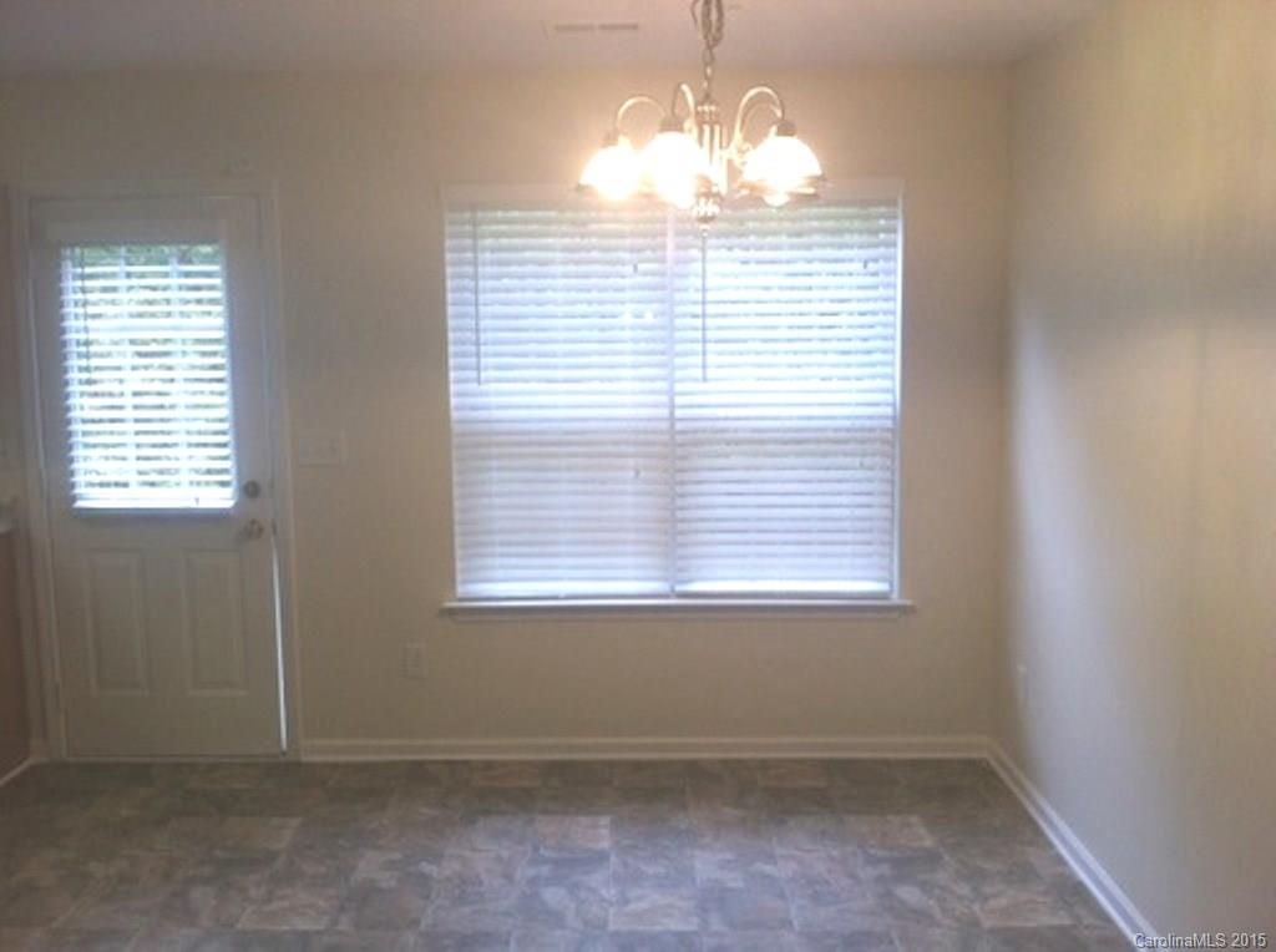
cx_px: 638
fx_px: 1288
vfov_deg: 40.6
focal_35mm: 35
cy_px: 476
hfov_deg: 52.7
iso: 80
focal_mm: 3.85
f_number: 2.8
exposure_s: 1/41
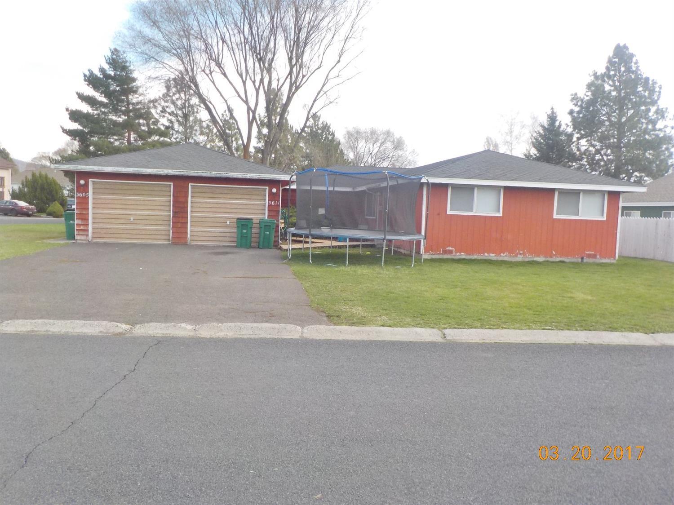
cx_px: 337
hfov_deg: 60.0
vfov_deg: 46.8
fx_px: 584
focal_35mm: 30
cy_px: 252
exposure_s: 1/400
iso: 125
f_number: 3.3
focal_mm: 4.1
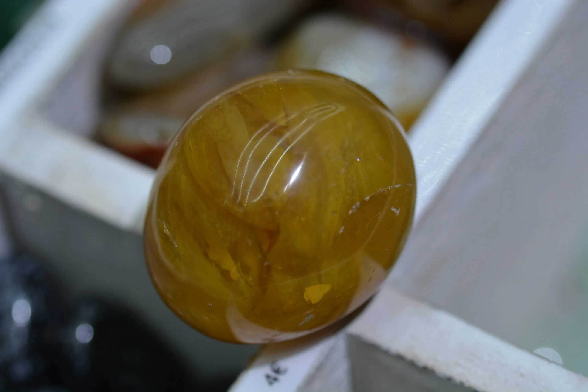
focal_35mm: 158
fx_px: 2573
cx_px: 294
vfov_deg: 8.7
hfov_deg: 13.0
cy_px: 196
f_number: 4.5
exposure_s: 1/320
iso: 400
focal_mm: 105
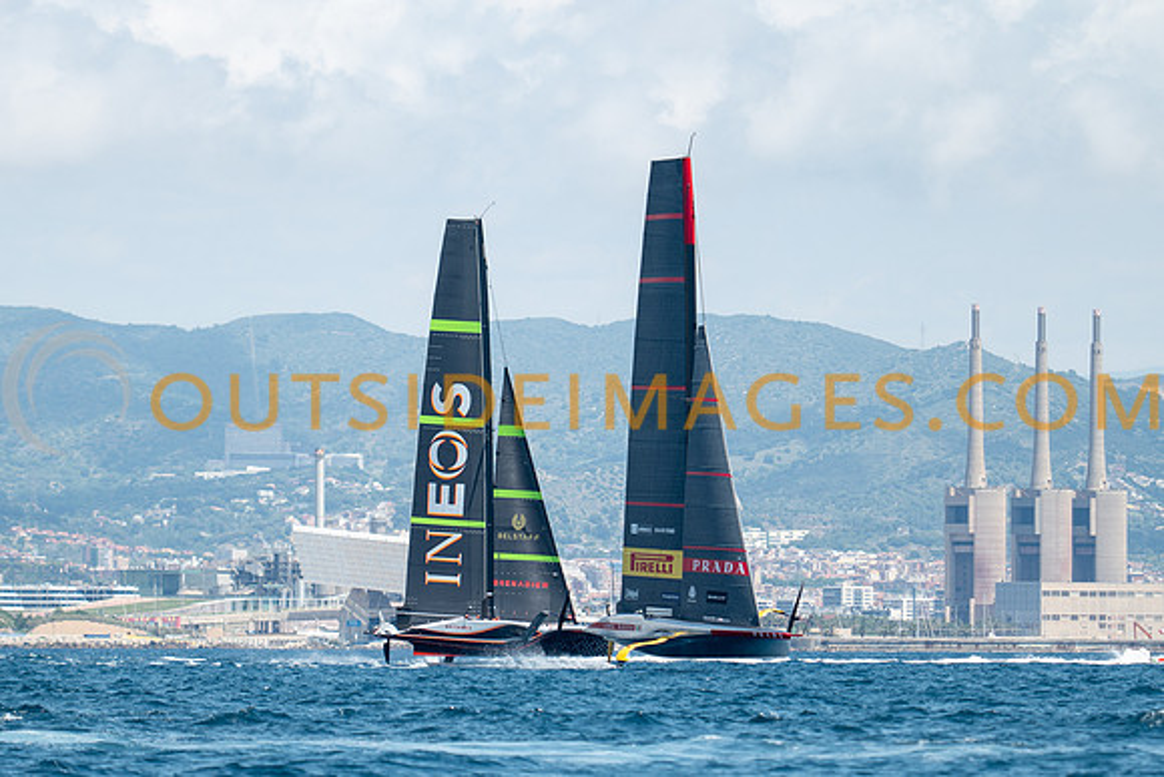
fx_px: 11236
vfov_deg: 4.0
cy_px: 358
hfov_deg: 5.9
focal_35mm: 347
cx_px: 481
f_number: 2.8
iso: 100
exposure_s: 1/2000
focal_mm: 200
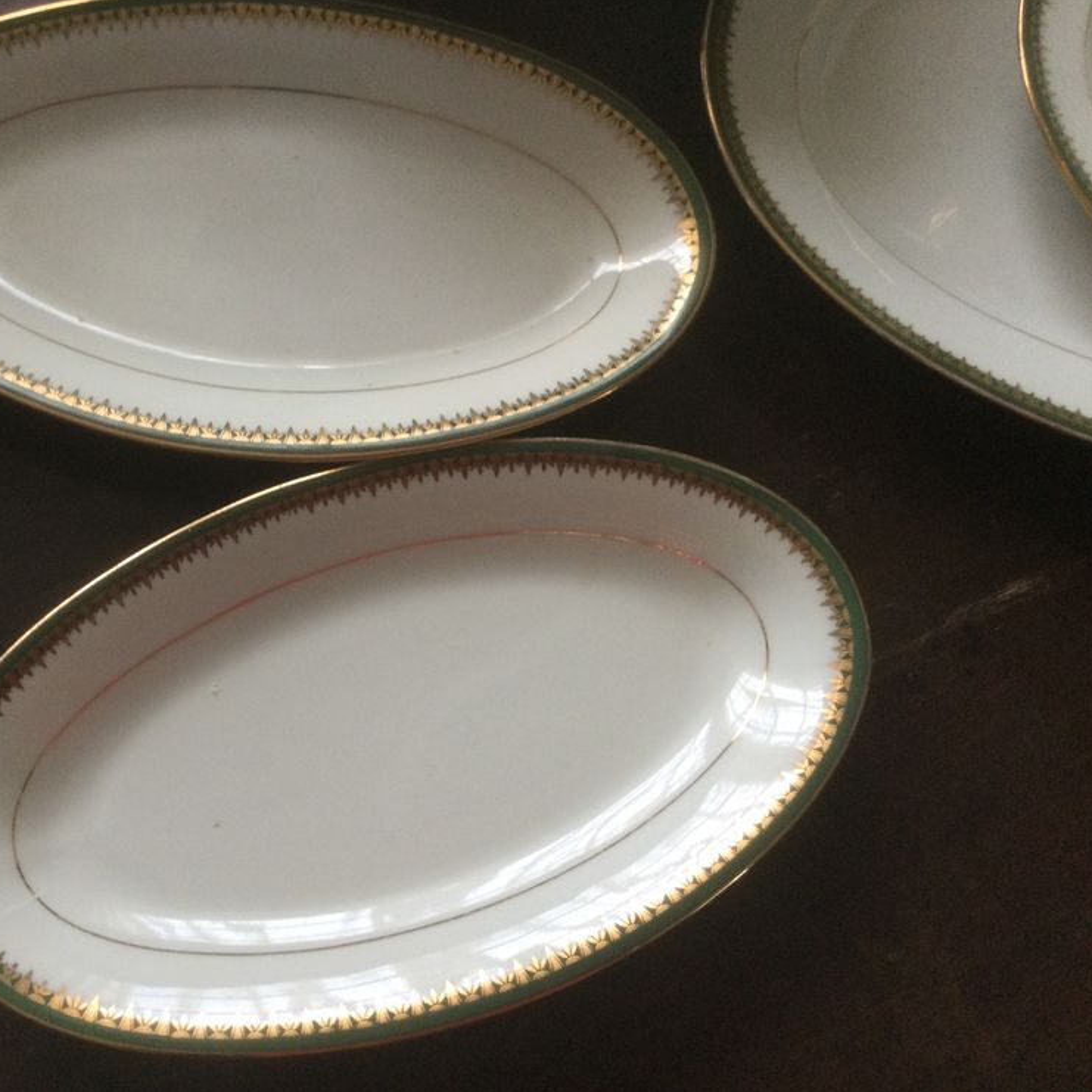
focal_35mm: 37
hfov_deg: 44.2
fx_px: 1321
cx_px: 360
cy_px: 544
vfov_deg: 44.9
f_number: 2.4
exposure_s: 1/33
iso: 125
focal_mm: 3.3
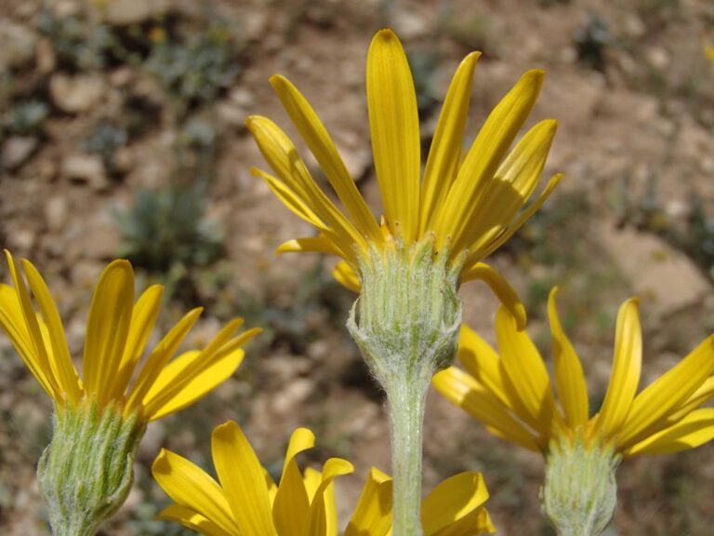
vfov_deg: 38.7
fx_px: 763
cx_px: 357
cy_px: 268
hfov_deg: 50.1
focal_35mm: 37
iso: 100
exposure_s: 1/250
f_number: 13
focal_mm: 6.64
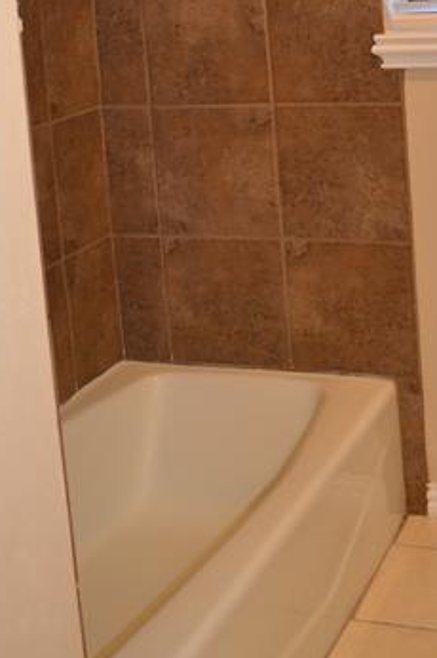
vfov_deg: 30.9
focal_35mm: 60
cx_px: 401
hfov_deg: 22.0
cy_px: -6
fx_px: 1095
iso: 560
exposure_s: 1/60
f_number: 3.5
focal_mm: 18
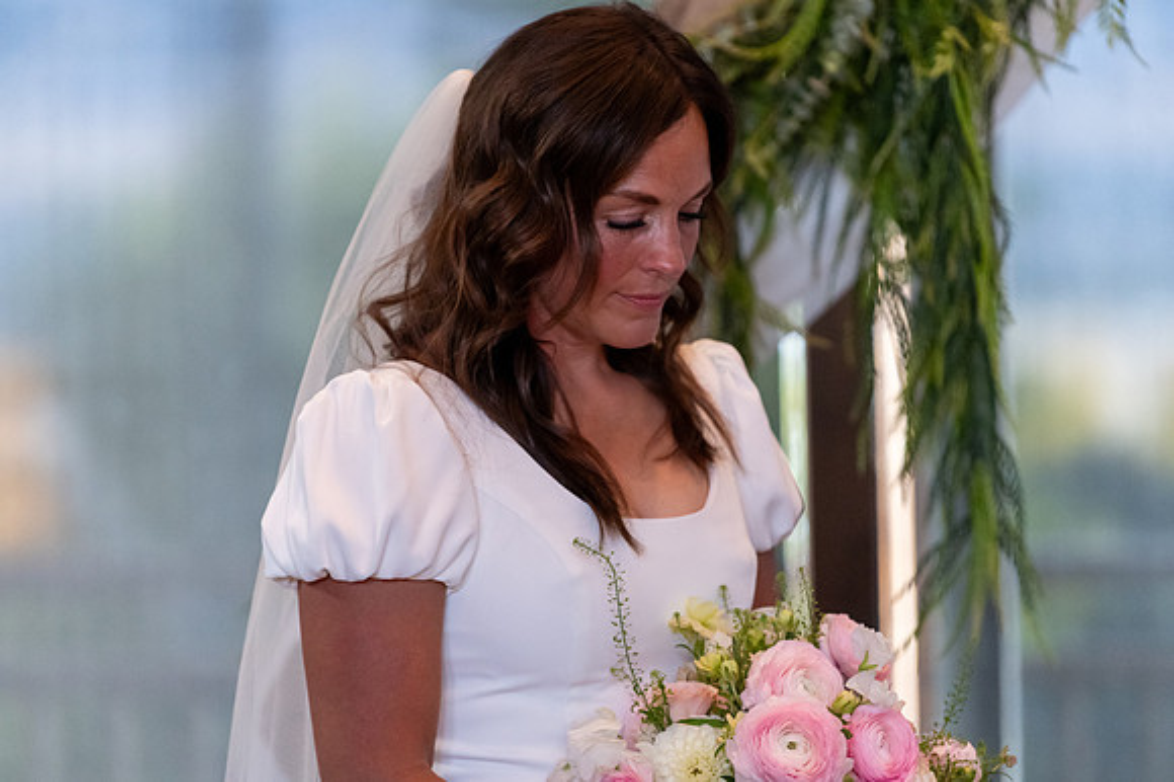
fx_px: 8031
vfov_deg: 5.6
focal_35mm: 246
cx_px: 603
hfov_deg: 8.4
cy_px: 391
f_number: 2.8
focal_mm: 200
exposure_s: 1/400
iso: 3200
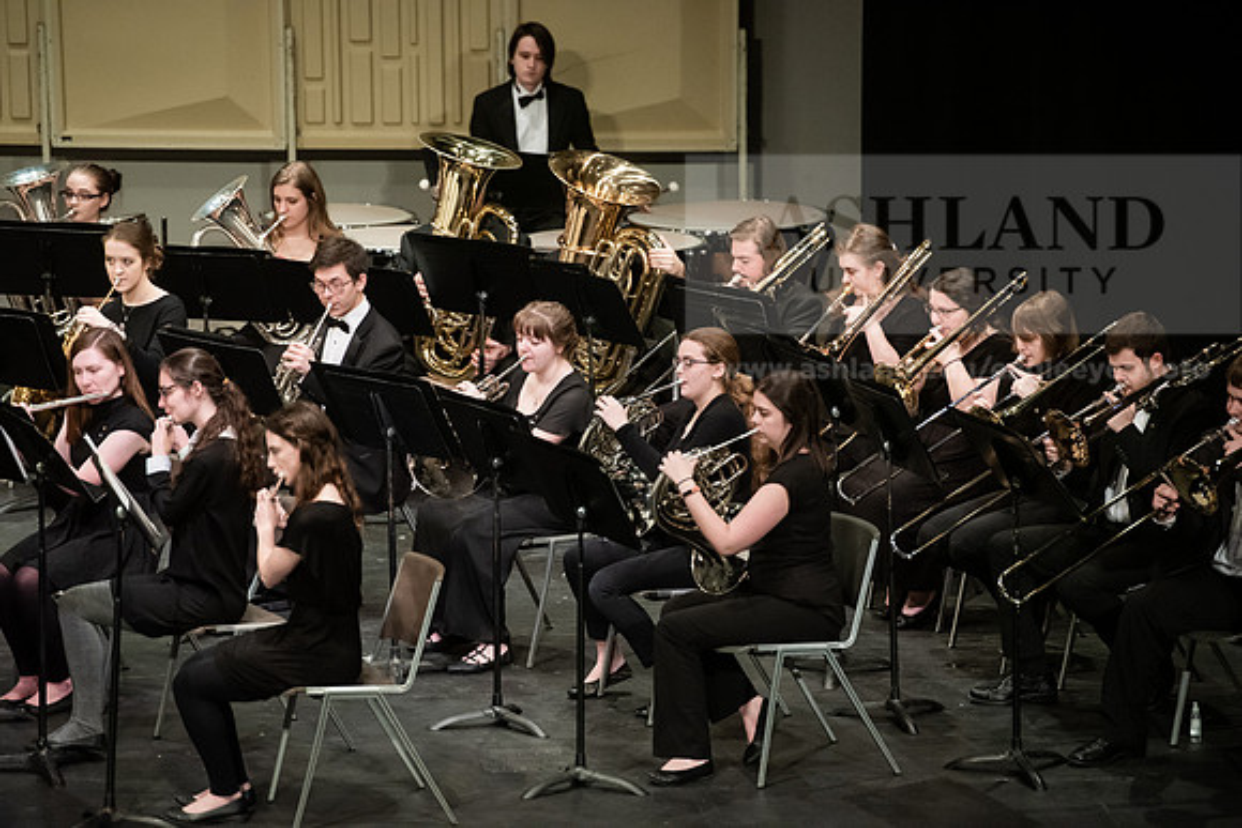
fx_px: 6901
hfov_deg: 10.3
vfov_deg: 6.9
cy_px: 414
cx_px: 621
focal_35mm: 200
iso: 4000
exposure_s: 1/200
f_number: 3.5
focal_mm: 200
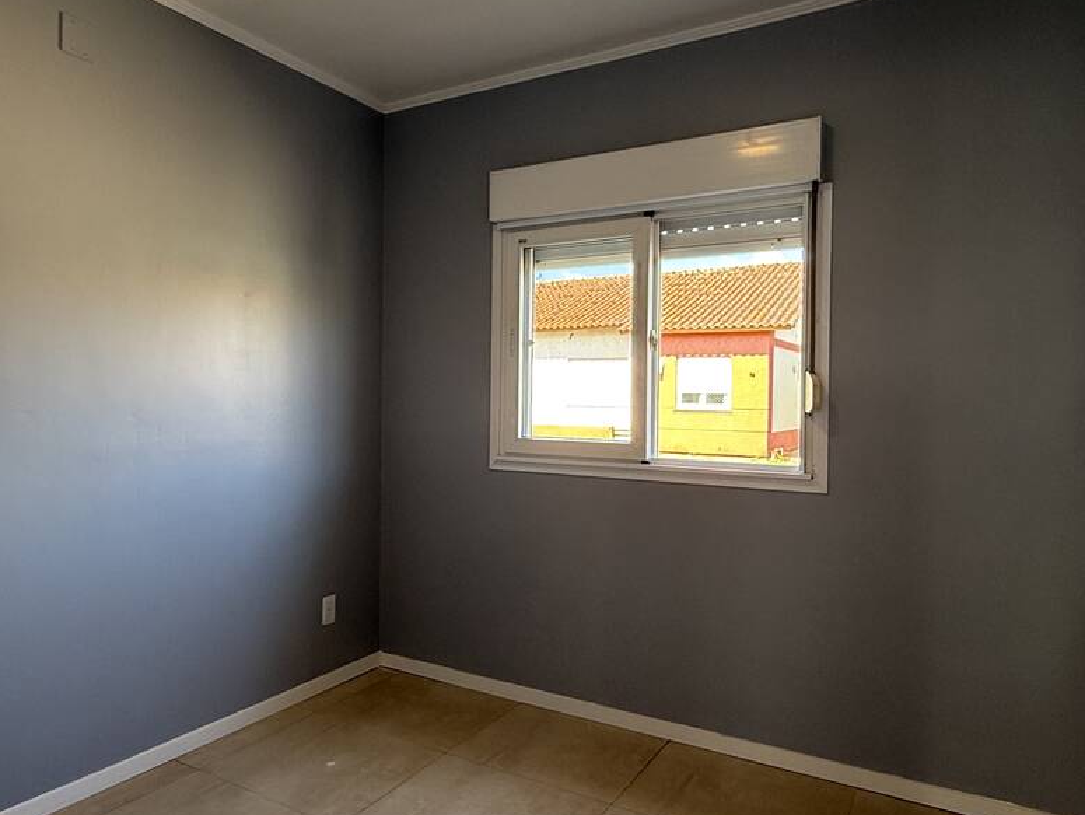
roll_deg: -2.1
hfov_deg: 66.2
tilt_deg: -0.5
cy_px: 403
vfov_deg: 53.1
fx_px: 815
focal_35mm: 26
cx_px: 402
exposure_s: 1/99
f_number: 2.2
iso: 125
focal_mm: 2.22
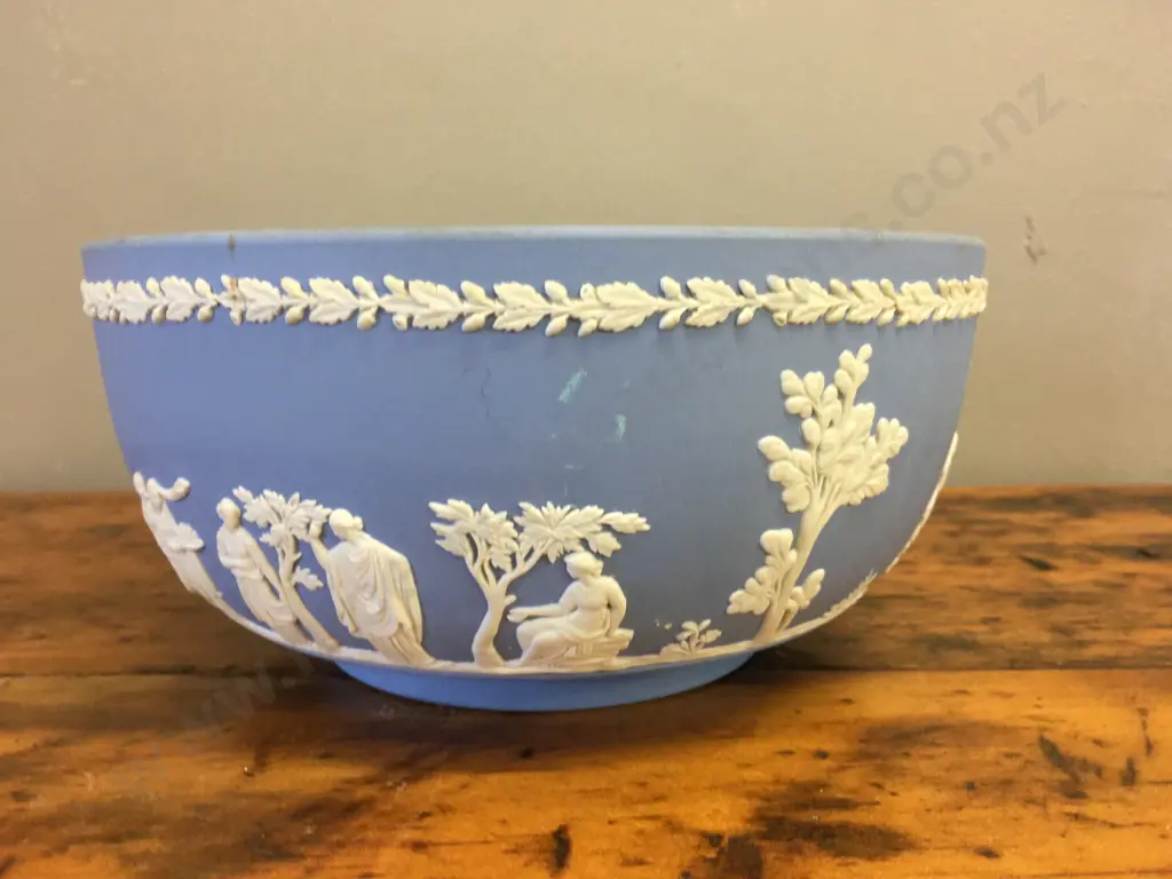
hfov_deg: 61.7
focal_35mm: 29
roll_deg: +0.0
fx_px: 982
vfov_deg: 48.2
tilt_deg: -6.2
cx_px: 586
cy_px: 440
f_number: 2.2
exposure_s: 1/17
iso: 64
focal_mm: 4.15
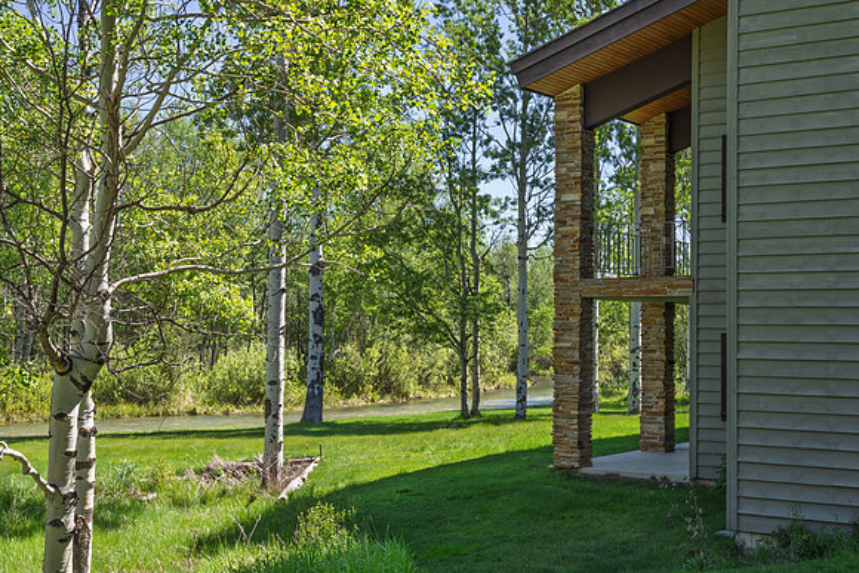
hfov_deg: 38.2
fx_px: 1241
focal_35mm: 52
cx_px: 430
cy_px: 286
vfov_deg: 26.0
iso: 100
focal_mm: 52
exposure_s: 1/13
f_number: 22
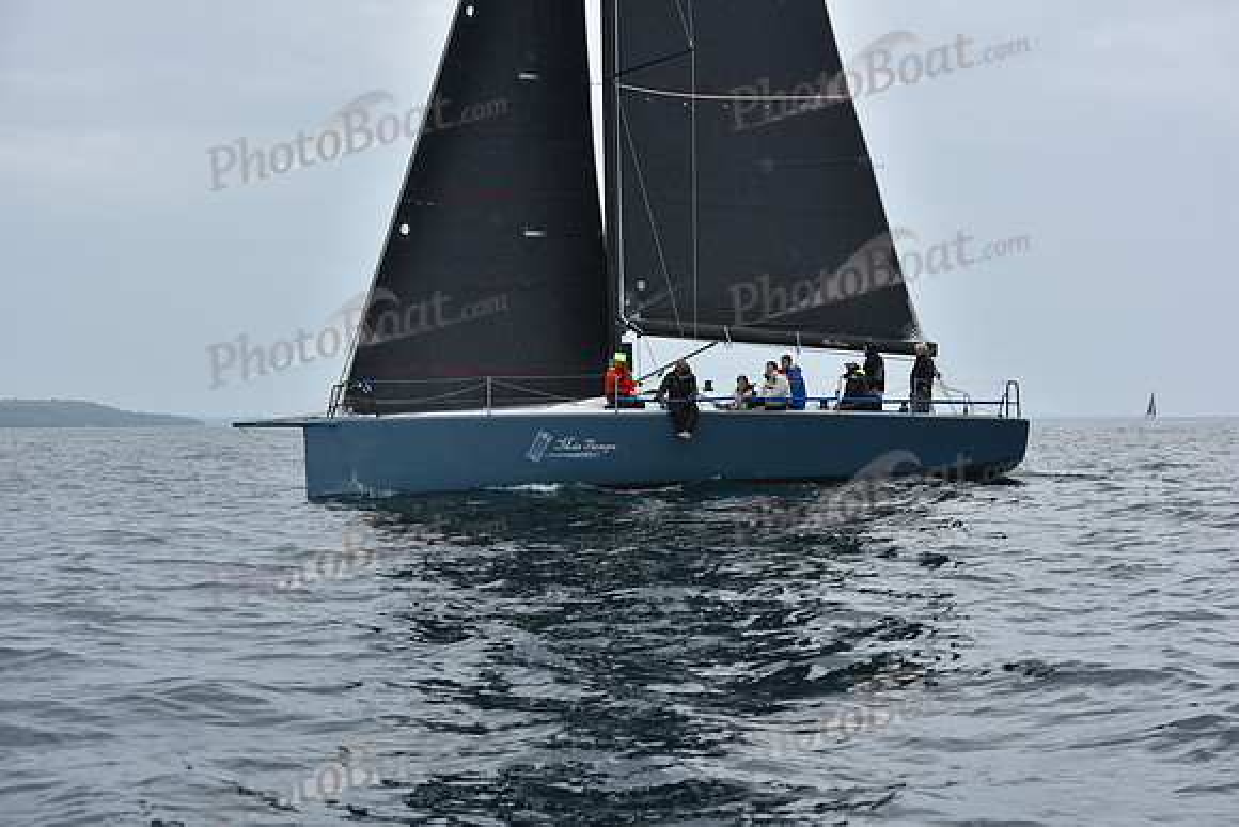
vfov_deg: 19.5
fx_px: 2410
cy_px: 414
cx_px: 620
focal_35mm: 70
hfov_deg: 28.8
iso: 250
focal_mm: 70
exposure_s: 1/800
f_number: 8
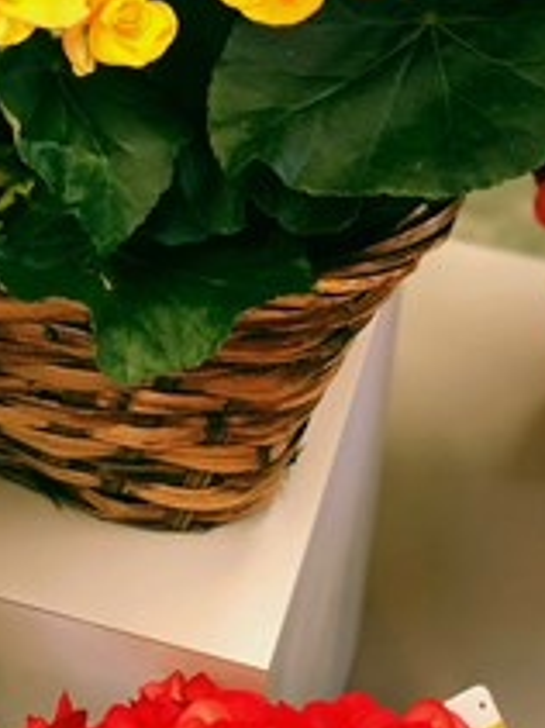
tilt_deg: -35.8
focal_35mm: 148
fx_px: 3110
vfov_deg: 13.0
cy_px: -155
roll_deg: +0.4
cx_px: -72
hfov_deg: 9.9
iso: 100
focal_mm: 6
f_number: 2.4
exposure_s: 1/40
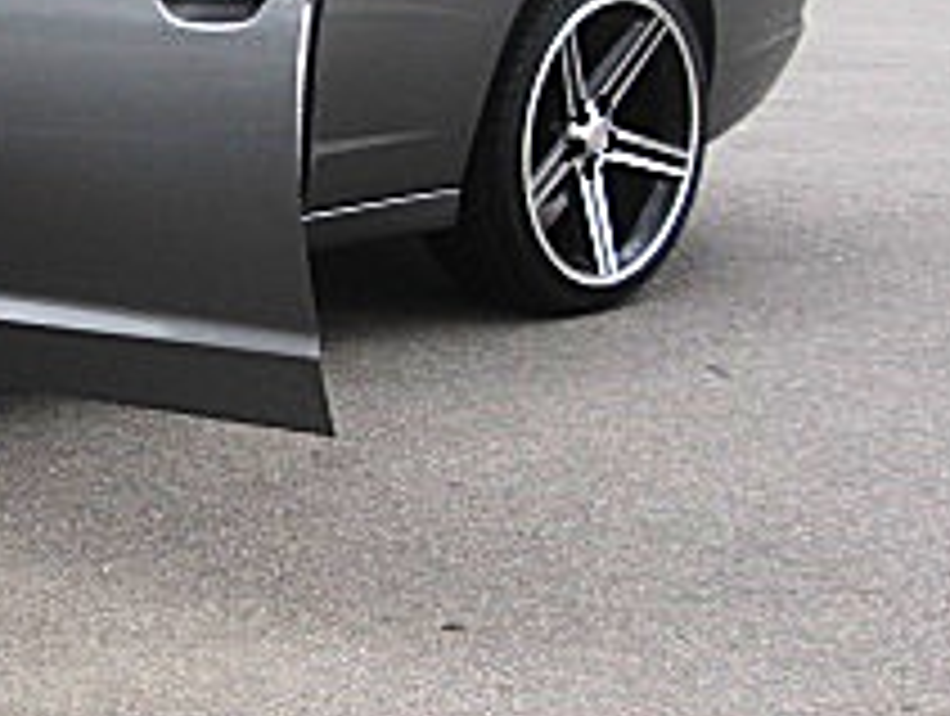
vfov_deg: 13.6
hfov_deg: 16.6
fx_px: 2997
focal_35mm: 109
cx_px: -423
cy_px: 297
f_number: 2.8
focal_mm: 6.3
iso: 50
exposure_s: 1/320
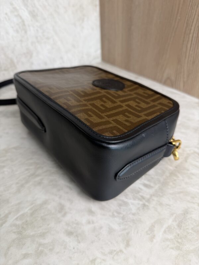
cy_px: 132
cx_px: 100
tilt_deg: -36.5
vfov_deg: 71.6
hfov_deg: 56.8
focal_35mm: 24
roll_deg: +1.8
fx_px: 184
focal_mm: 6.76
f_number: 1.78
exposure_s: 1/120
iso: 80
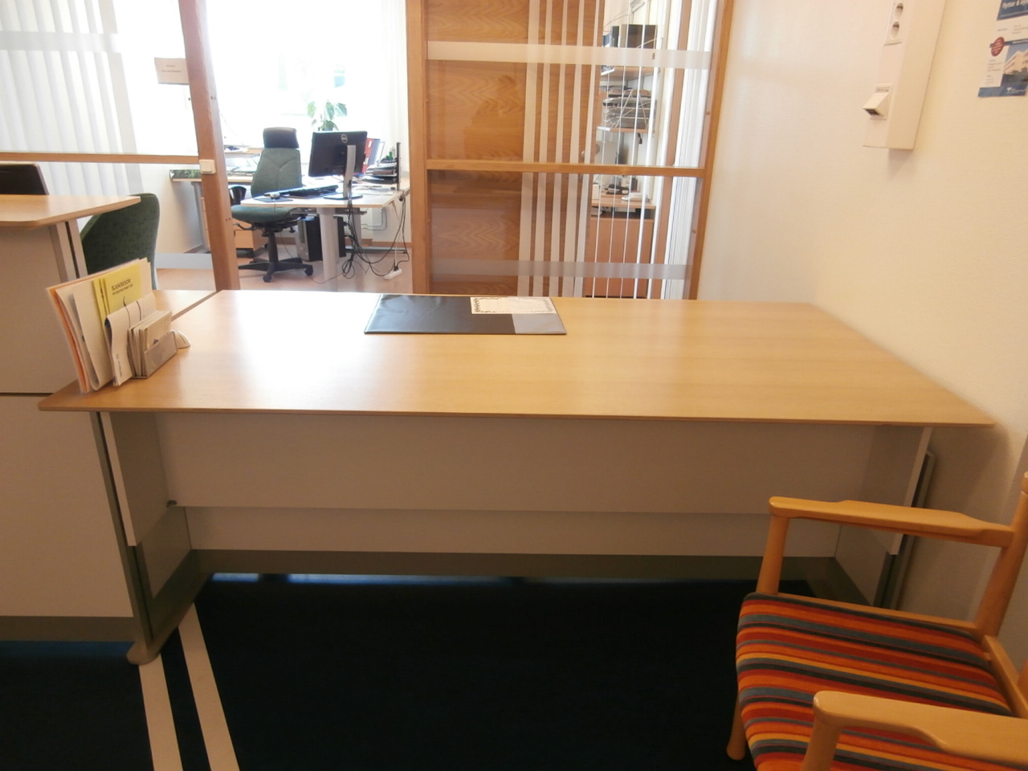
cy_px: 386
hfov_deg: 71.6
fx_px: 713
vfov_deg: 56.8
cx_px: 514
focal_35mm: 24
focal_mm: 4.2
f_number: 3
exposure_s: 1/30
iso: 200
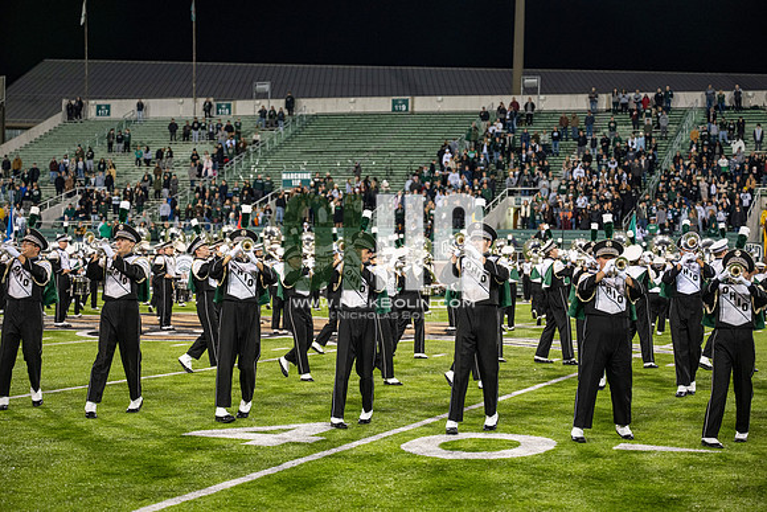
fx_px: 1492
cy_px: 256
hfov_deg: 28.8
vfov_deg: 19.5
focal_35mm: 70
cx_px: 384
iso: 1250
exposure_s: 1/500
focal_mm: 70
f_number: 3.2
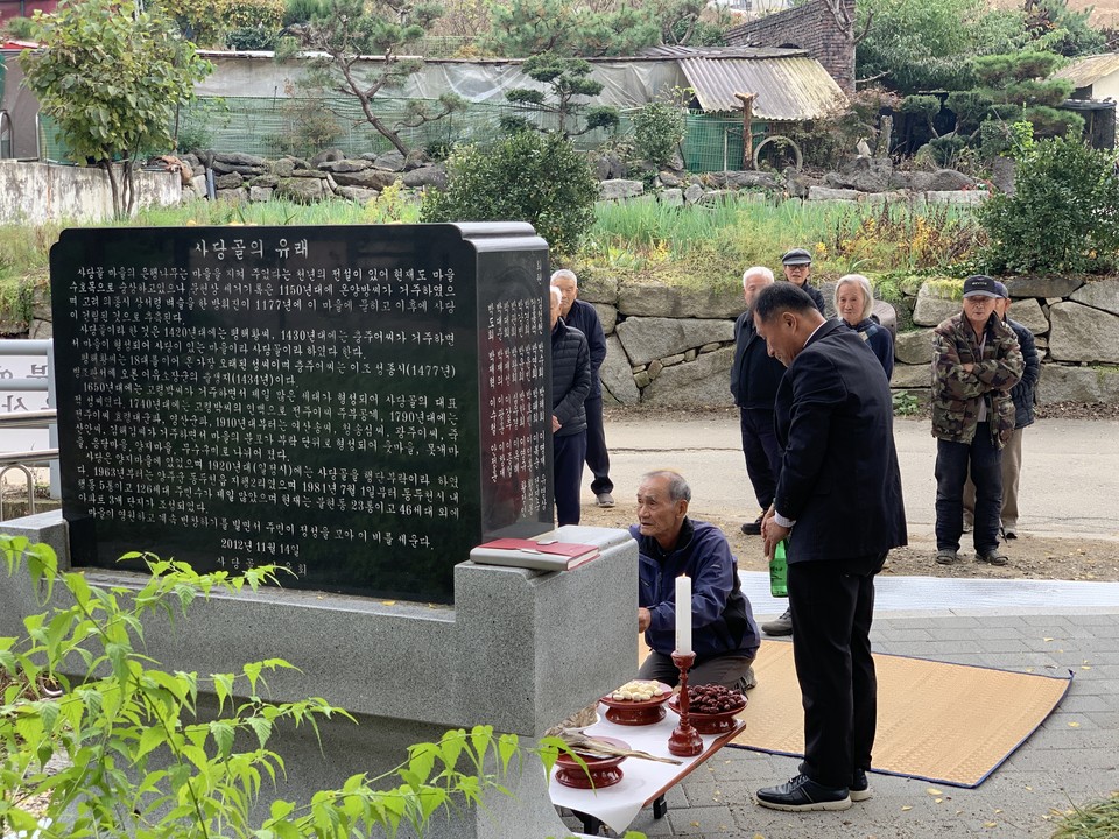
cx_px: 560
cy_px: 420
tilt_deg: -5.6
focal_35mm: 52
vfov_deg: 28.0
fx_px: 1681
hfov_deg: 36.8
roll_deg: +0.6
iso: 16
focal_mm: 6
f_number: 2.4
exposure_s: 1/122
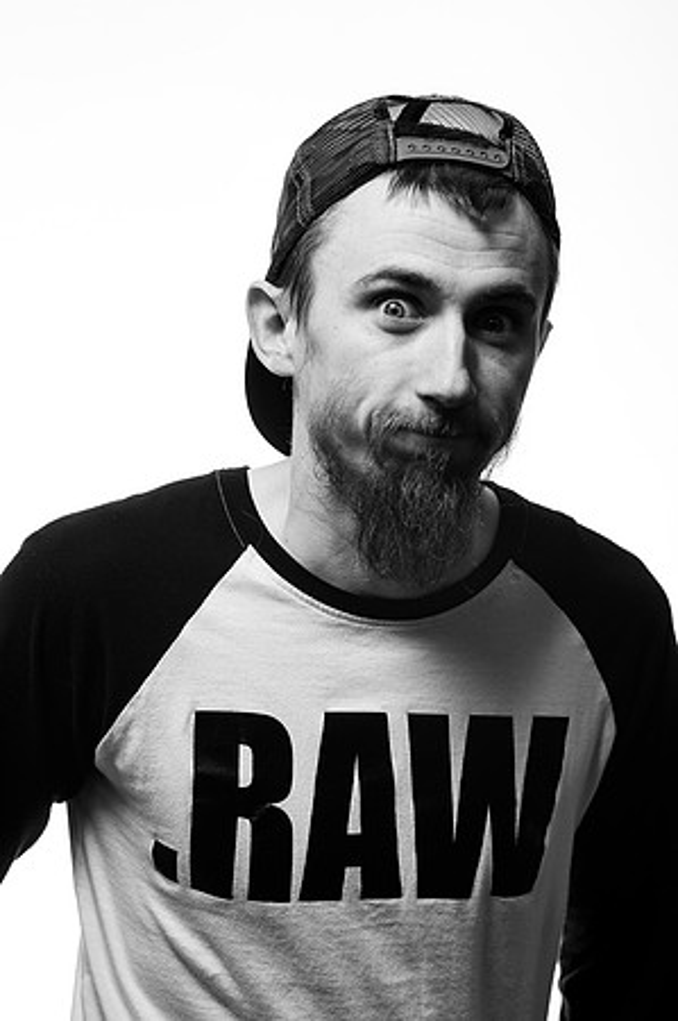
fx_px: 2123
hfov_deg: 18.1
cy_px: 510
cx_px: 339
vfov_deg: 27.0
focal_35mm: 75
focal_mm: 50
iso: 100
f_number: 4.5
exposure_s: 1/160
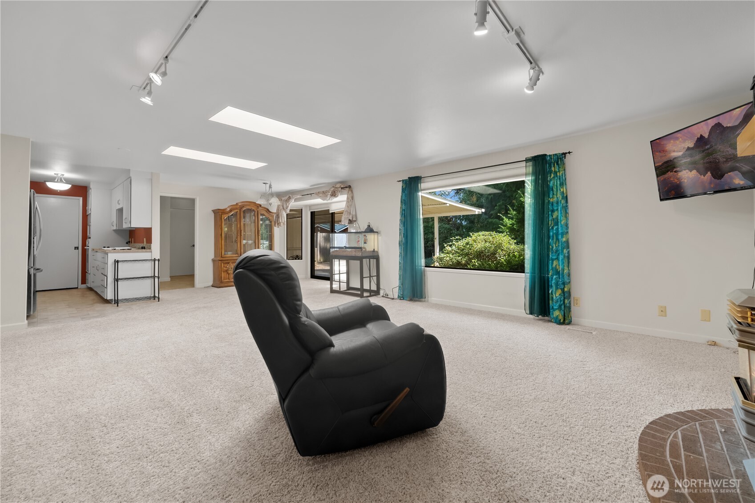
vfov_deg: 83.3
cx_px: 378
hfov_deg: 106.3
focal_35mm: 14
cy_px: 252
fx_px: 283
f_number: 5.6
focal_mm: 9
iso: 320
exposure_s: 1/4
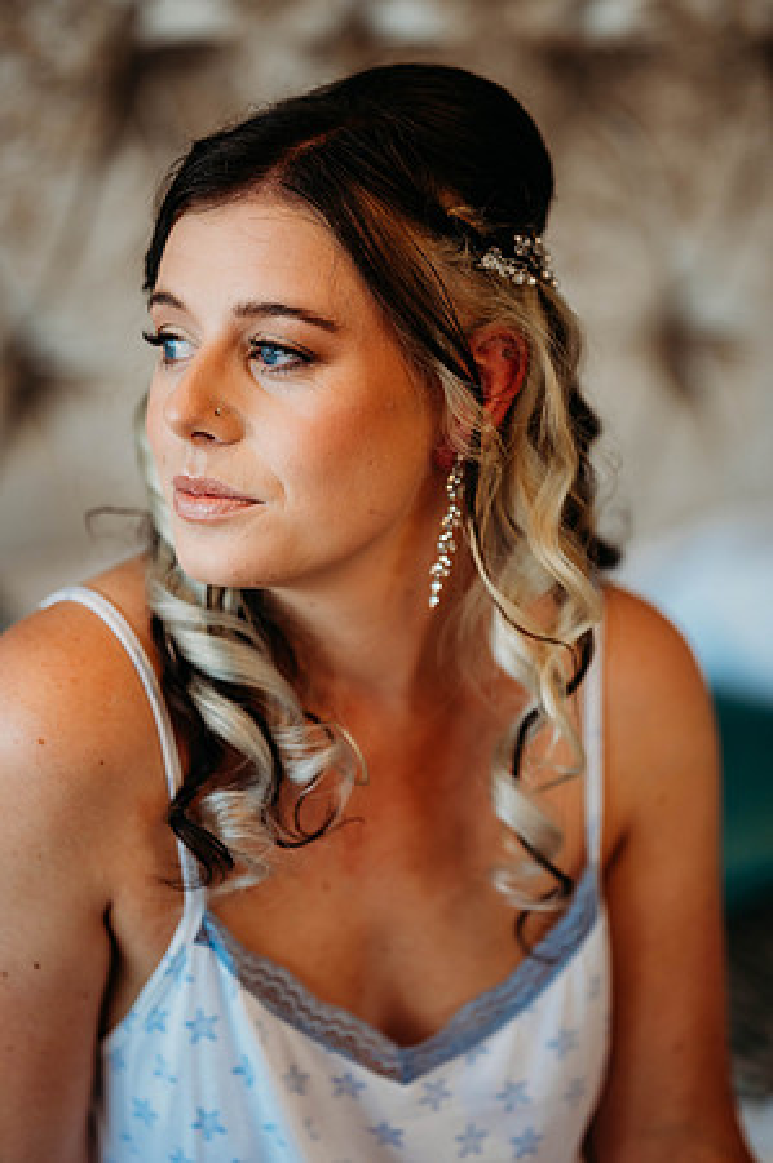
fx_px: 2744
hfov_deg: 16.0
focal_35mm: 85
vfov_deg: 23.9
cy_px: 582
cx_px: 386
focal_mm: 85
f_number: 1.8
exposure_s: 1/200
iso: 320
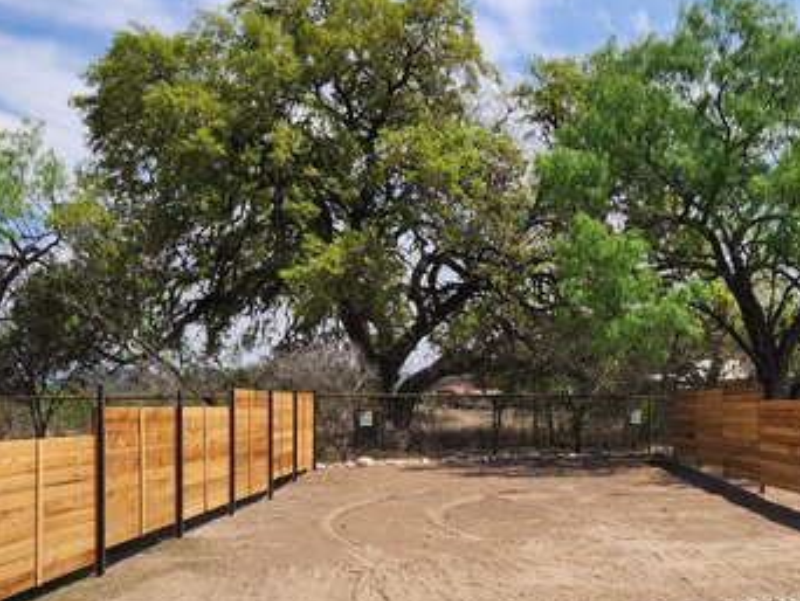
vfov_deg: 33.2
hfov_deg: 43.6
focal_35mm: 43
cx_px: 480
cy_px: 428
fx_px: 994
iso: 20
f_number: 1.8
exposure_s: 1/2497
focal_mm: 5.4
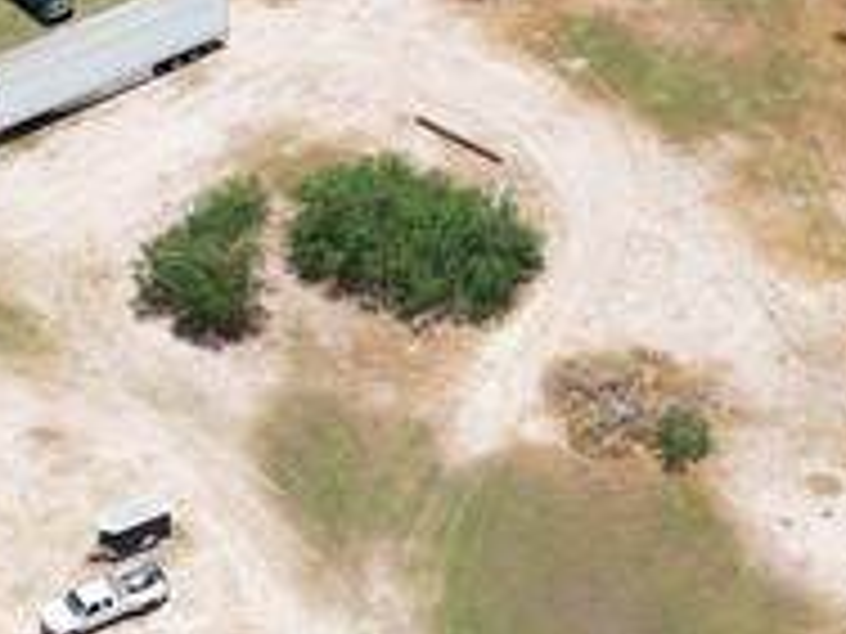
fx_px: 3202
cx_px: 518
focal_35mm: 131
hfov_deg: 15.0
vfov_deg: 11.3
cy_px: 207
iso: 140
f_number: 1.7
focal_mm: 6.72
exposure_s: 1/4000
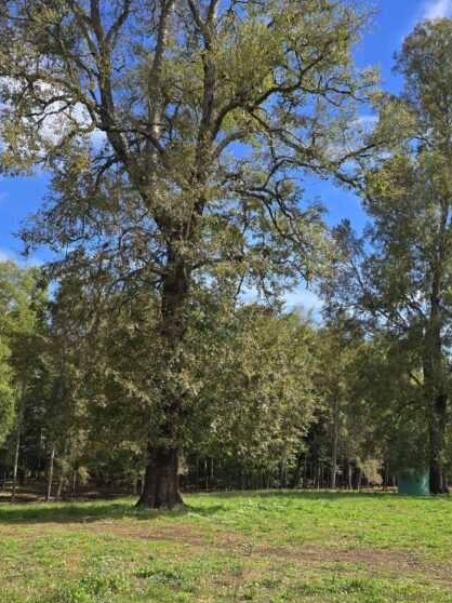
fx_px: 575
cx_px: 230
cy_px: 372
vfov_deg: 54.8
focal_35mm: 33
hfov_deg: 42.9
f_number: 1.7
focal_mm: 6.3
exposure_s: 1/470
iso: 12
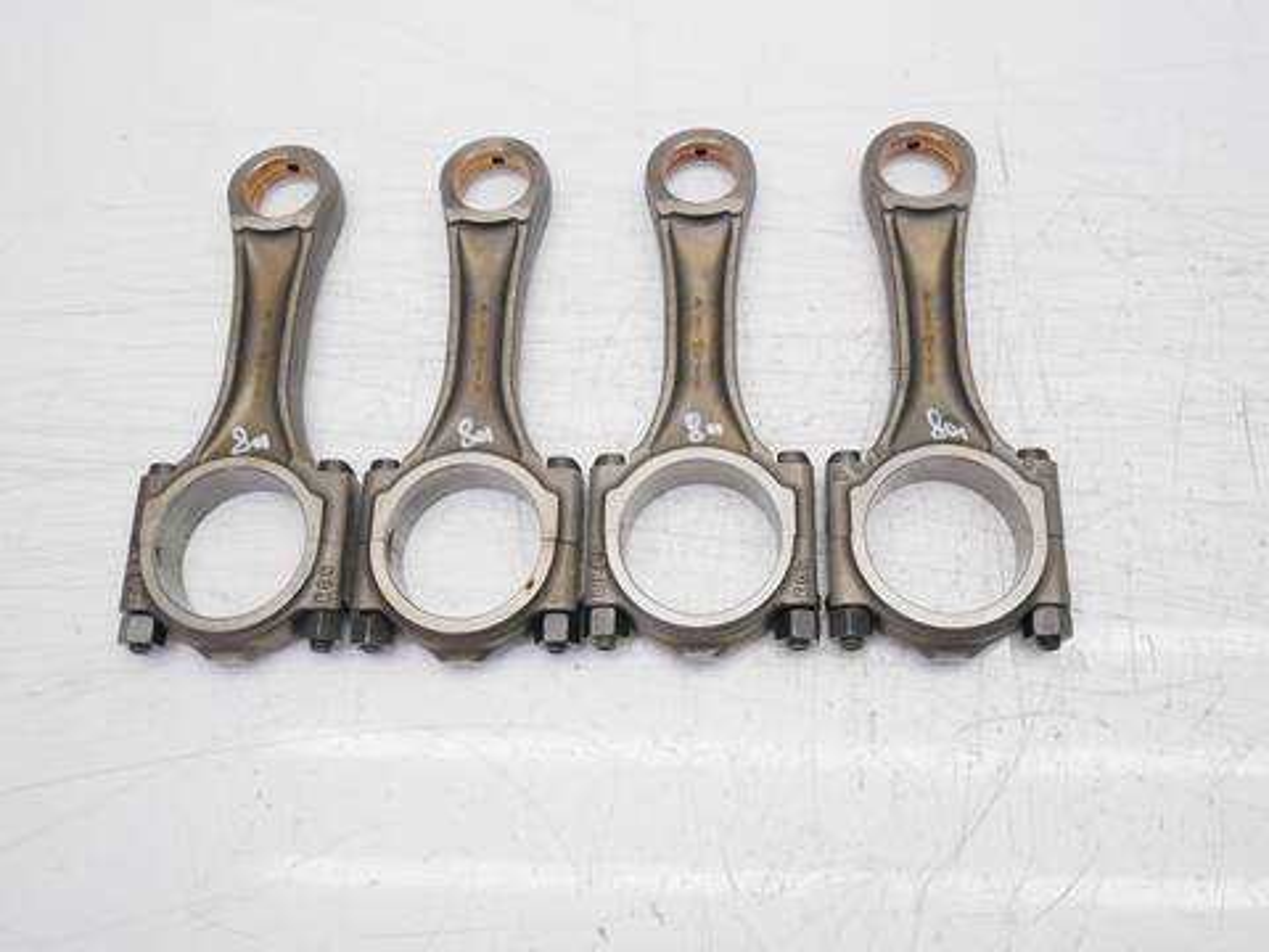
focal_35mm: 32
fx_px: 1173
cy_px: 476
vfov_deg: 44.2
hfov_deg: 56.8
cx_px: 634
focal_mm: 16
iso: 200
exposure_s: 1/125
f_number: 4
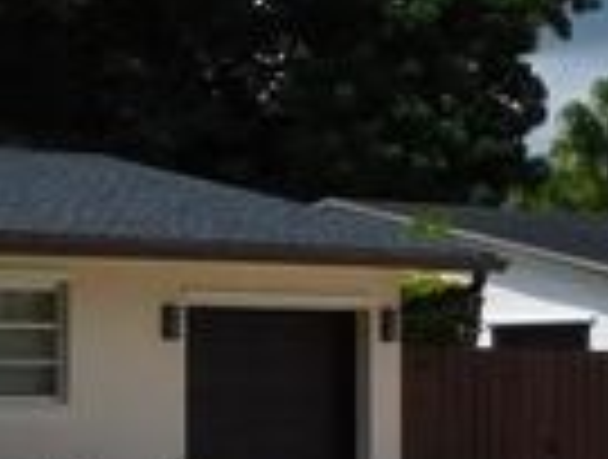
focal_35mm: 189
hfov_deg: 9.9
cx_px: -509
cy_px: 454
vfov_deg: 7.9
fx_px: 3328
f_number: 3.8
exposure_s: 1/1600
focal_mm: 7.2
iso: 125
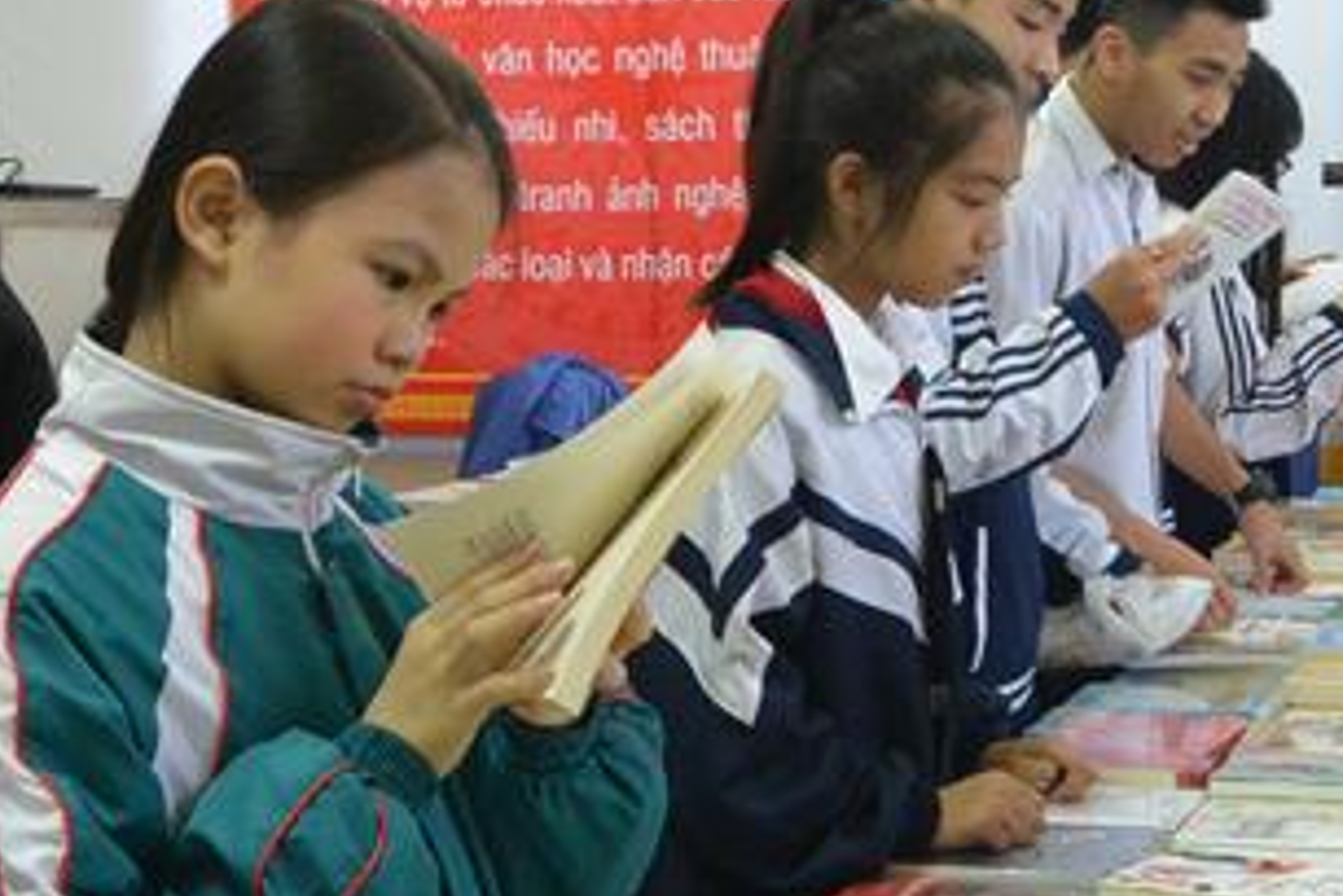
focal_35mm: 71
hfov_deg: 27.7
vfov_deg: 19.1
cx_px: 1137
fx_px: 2648
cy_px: 255
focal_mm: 11
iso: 800
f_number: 3.5
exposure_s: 1/40
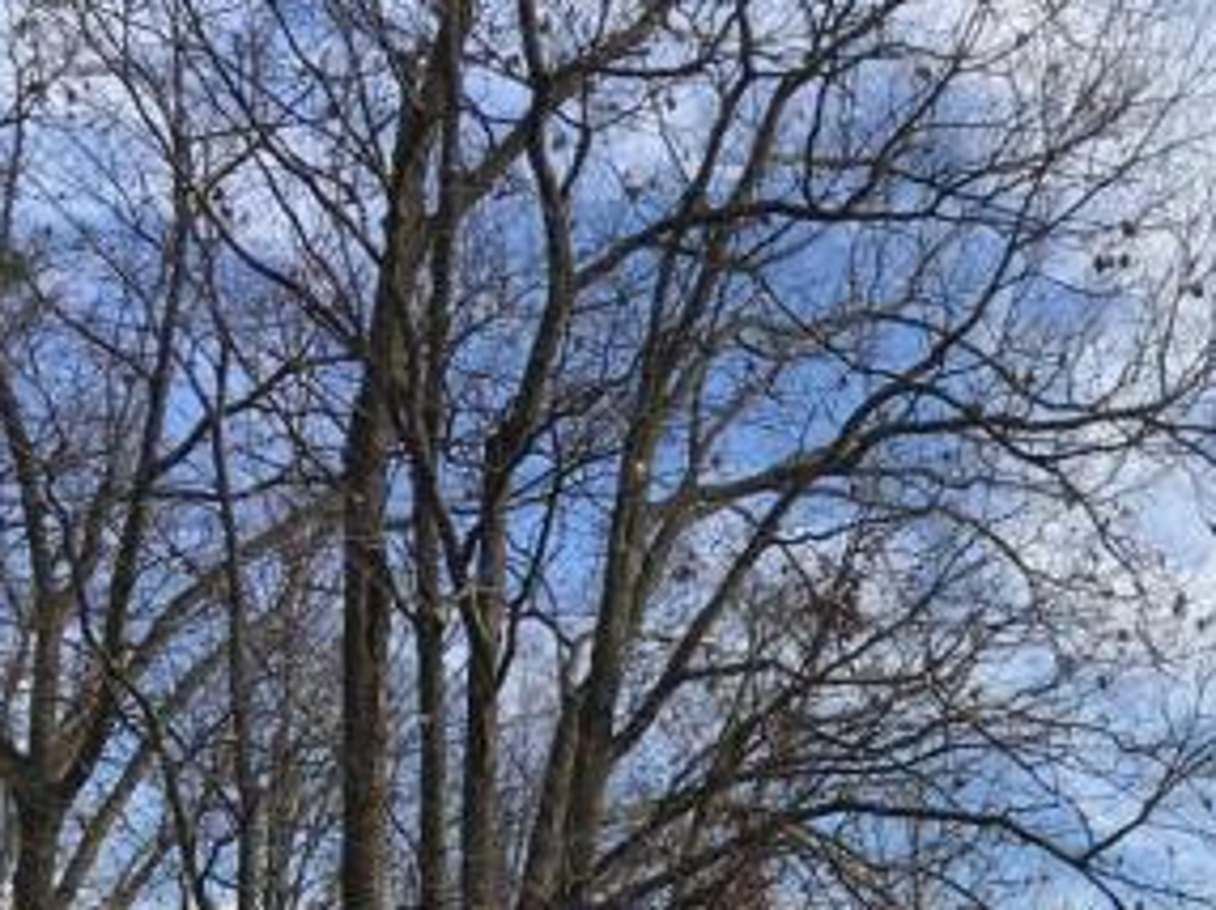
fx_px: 3650
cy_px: 1459
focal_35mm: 104
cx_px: 1935
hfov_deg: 16.8
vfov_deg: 13.2
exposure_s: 1/1202
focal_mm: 4.15
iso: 25
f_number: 2.2
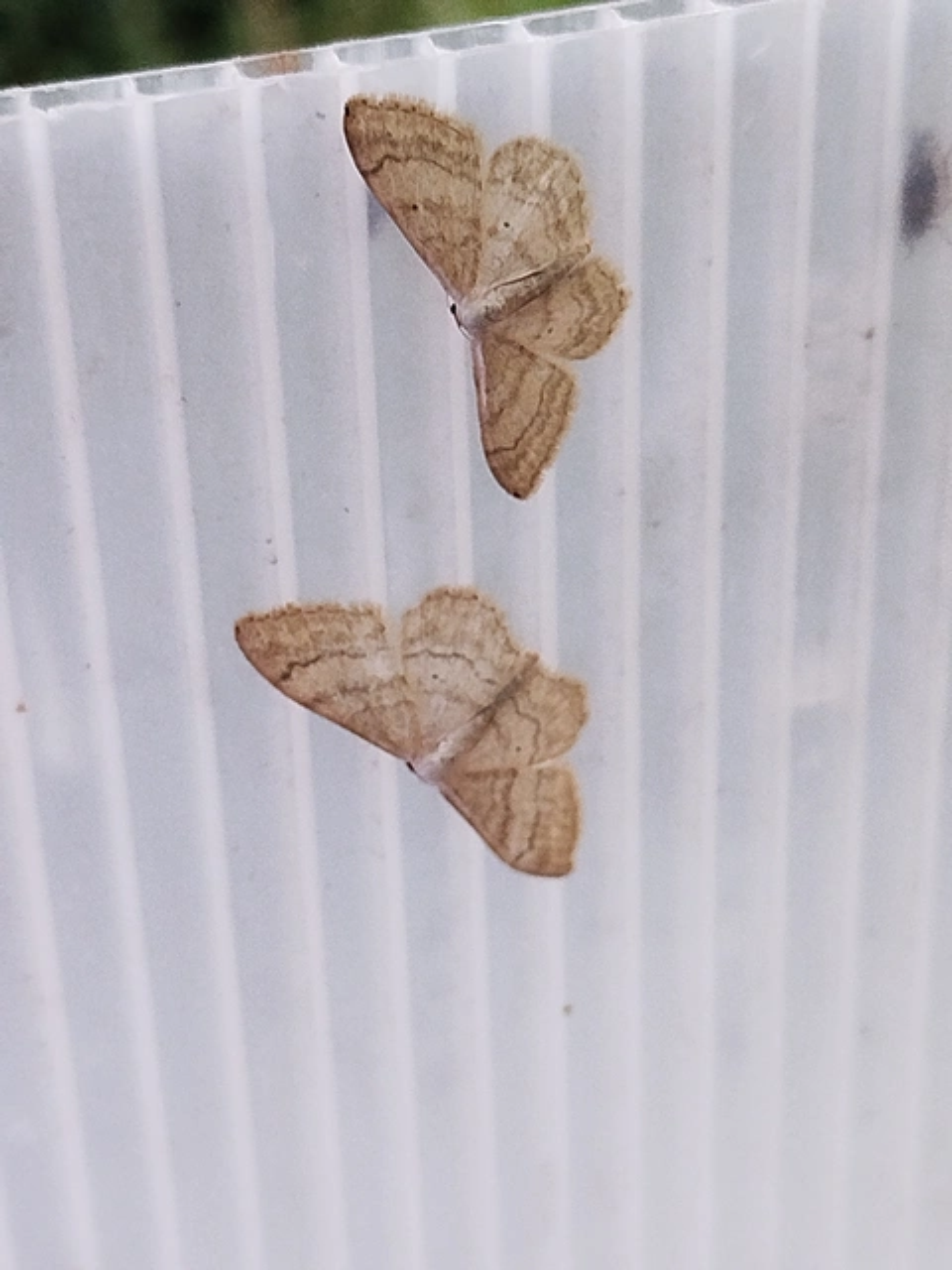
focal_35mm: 72
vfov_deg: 27.0
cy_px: 635
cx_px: 476
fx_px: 2640
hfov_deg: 20.4
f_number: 1.7
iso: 400
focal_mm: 5.31
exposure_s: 1/33
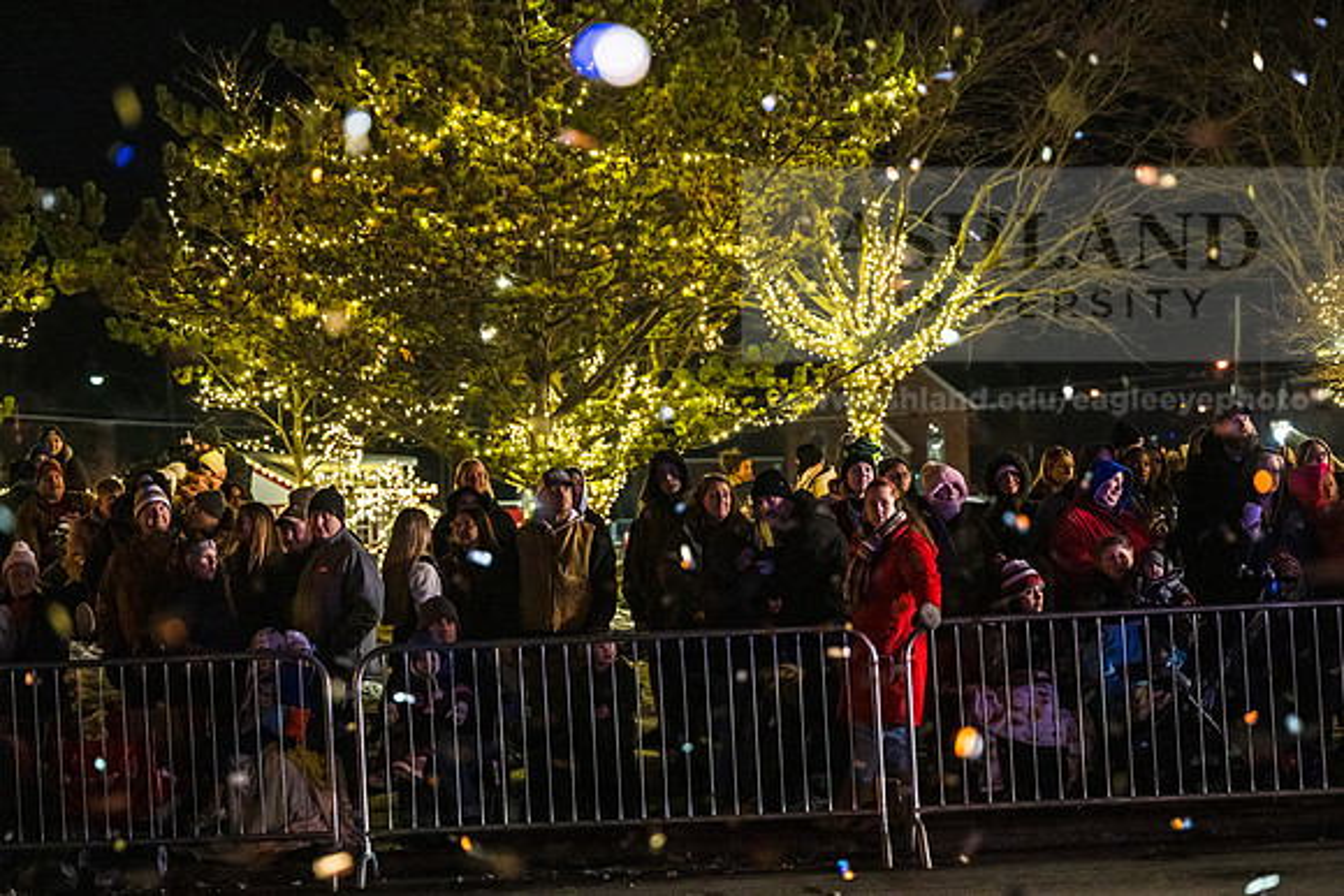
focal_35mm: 88
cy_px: 448
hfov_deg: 23.1
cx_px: 672
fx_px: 3286
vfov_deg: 15.5
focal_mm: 88
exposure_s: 1/320
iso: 6400
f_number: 2.8
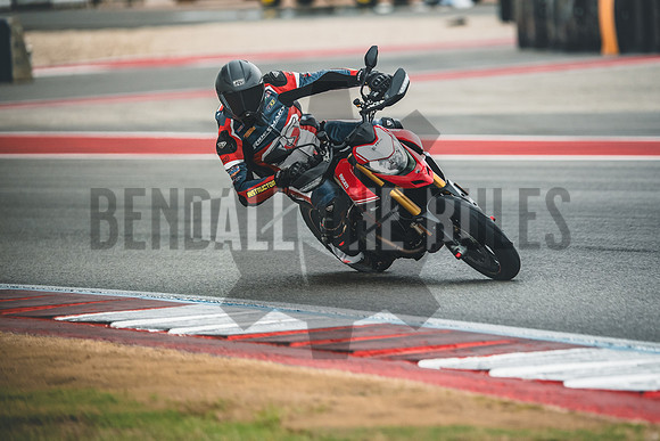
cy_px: 220
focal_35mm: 300
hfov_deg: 6.9
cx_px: 330
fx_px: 5501
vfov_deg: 4.6
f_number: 2
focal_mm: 200
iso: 1000
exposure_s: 1/3200
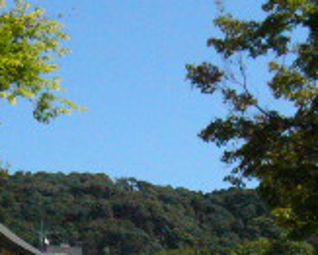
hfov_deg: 14.3
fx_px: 1263
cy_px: 241
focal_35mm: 134
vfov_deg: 11.5
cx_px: 135
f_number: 8
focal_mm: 5.8
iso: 400
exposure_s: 1/2000
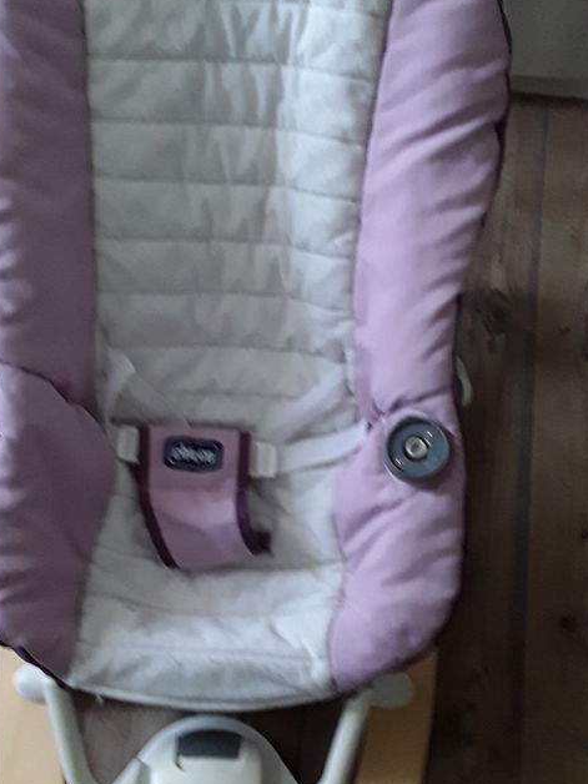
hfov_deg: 33.6
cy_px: 416
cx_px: 272
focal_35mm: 43
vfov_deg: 43.8
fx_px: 974
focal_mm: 2.91
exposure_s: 1/17
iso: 200
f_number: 1.9
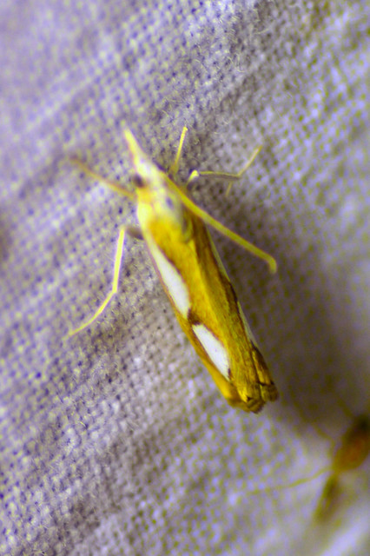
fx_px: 2315
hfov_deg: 9.1
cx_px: 185
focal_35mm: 150
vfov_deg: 13.7
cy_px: 278
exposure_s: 1/320
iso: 100
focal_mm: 100
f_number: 13
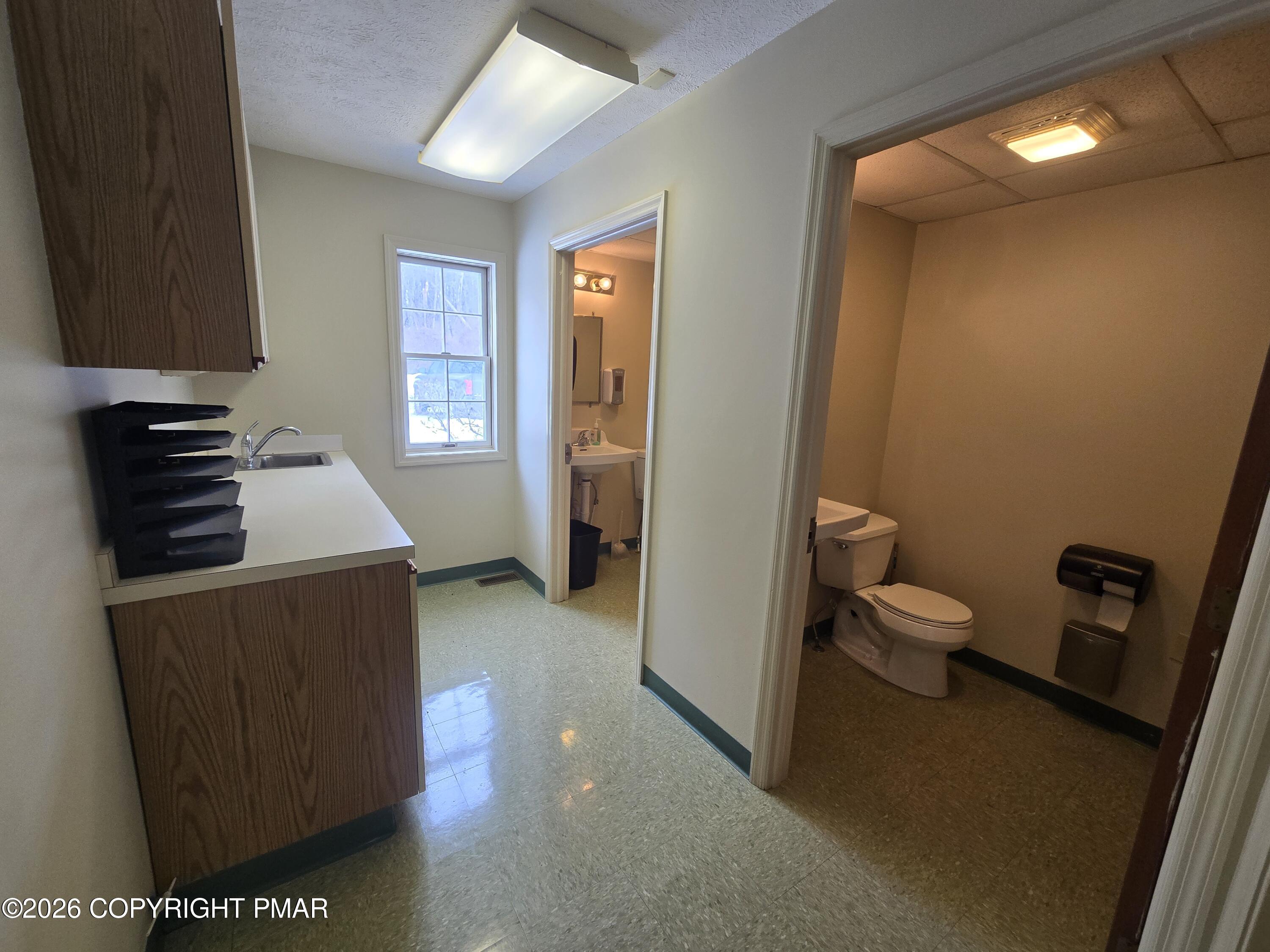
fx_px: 477
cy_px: 476
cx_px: 635
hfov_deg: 106.2
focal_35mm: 13
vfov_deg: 89.9
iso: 100
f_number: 2.2
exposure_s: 1/60
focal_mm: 2.2
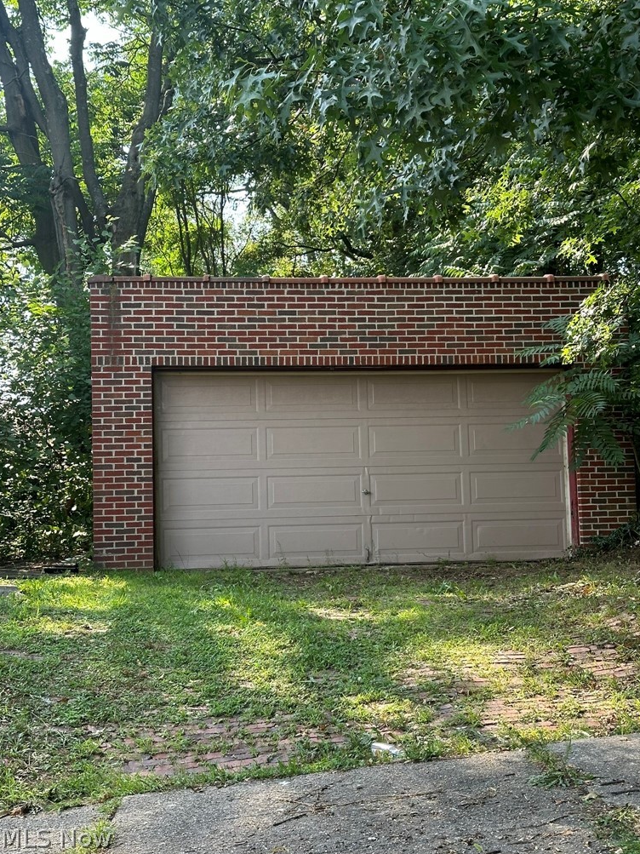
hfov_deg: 29.7
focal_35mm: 49
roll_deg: +0.3
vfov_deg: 38.9
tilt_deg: +6.7
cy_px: 421
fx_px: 1208
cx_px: 321
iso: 64
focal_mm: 6.86
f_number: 1.78
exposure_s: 1/406
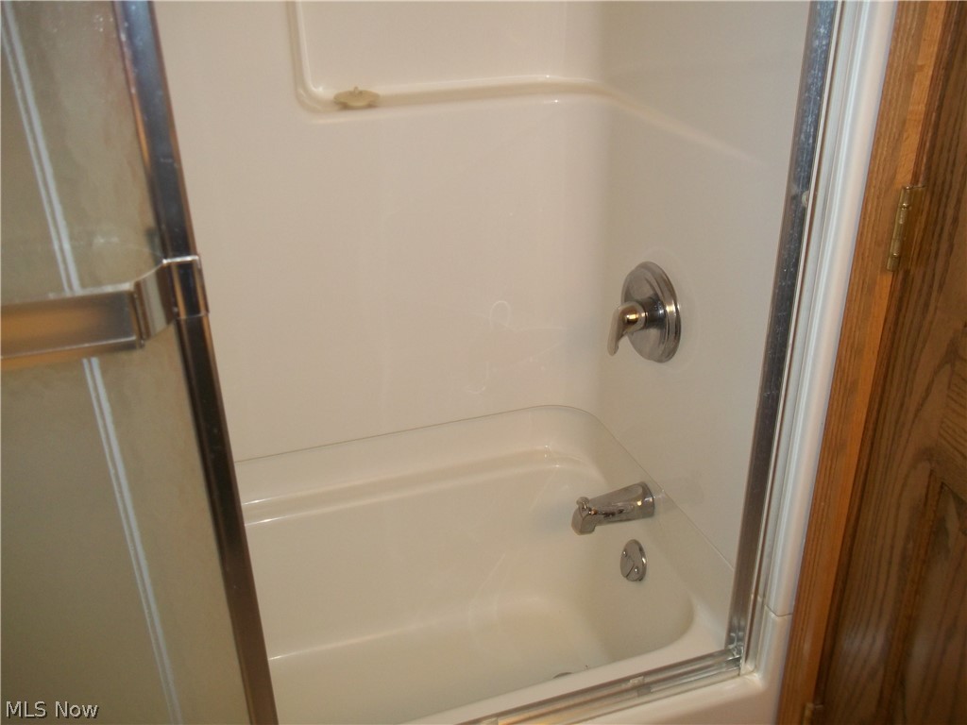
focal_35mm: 32
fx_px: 894
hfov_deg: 56.8
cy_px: 362
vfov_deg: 44.2
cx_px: 484
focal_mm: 5.7
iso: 160
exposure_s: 1/30
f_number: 2.9
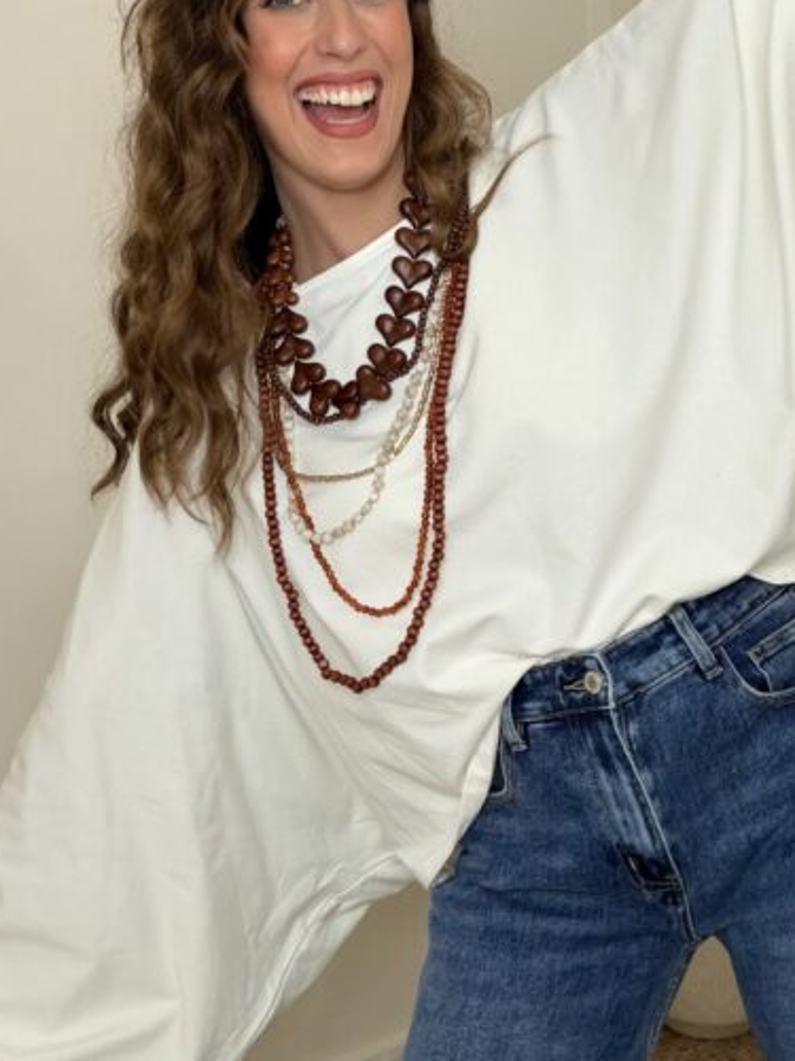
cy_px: 467
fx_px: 1470
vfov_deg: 39.6
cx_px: 522
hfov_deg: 30.1
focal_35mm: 48
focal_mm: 2.71
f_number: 1.9
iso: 100
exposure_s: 1/60
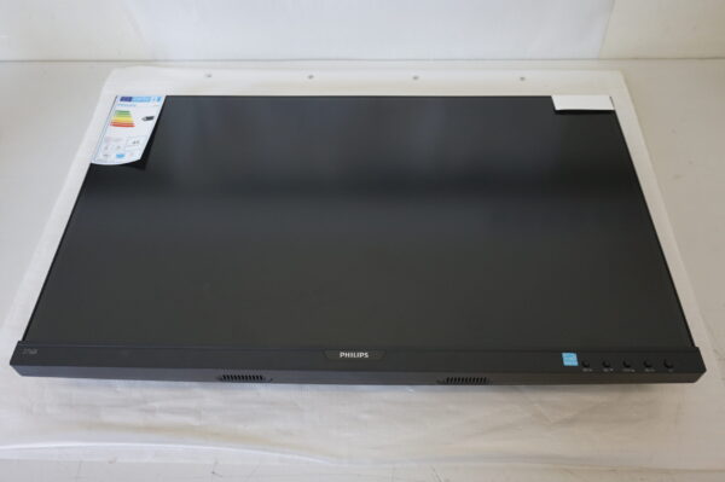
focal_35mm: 32
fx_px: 634
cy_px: 241
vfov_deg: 41.6
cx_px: 362
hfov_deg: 59.5
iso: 800
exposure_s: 1/160
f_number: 4
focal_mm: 21
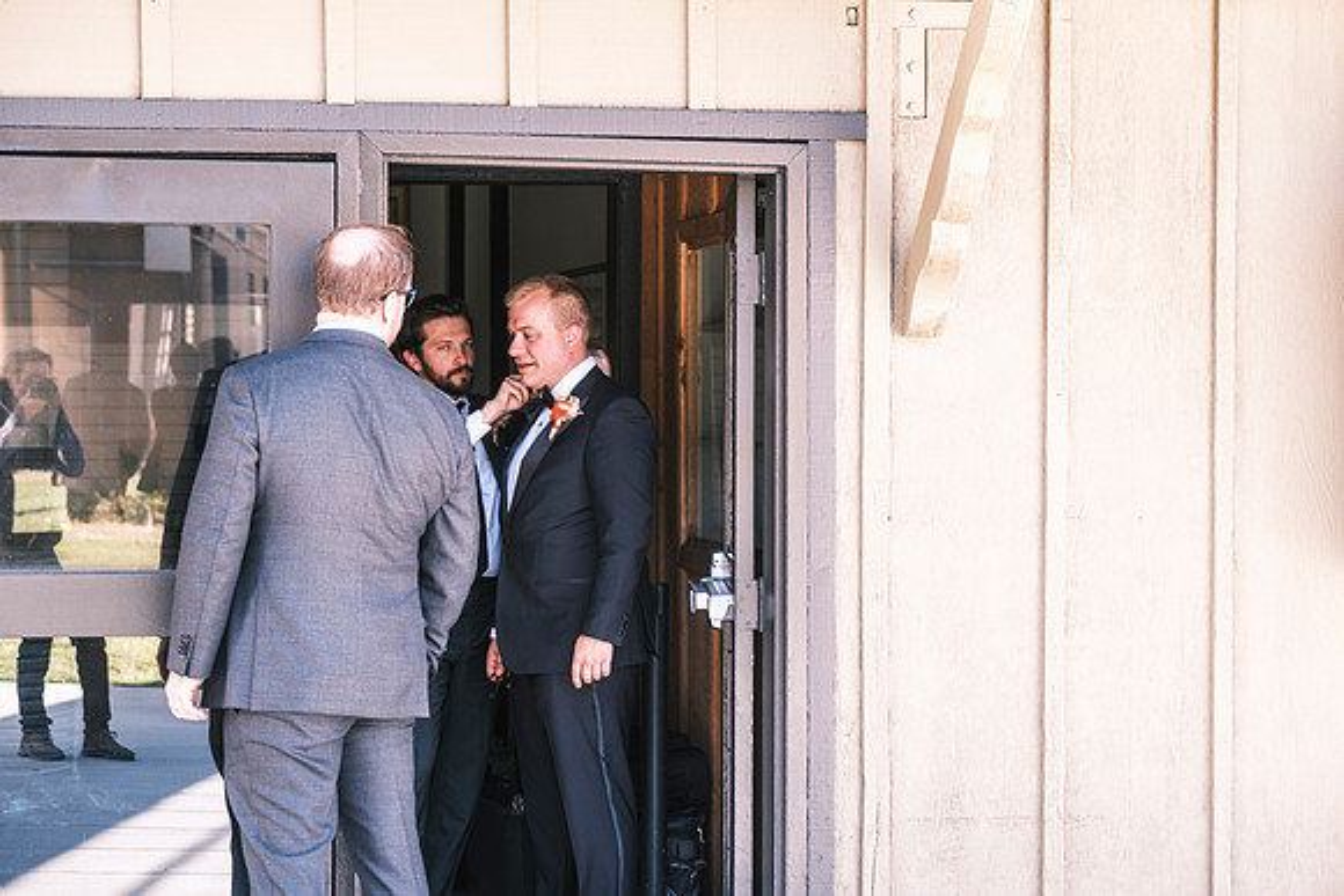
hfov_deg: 25.1
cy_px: 448
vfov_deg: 16.9
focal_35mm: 81
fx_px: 3025
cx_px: 672
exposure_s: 1/60
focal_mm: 54.1
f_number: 3.6
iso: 125
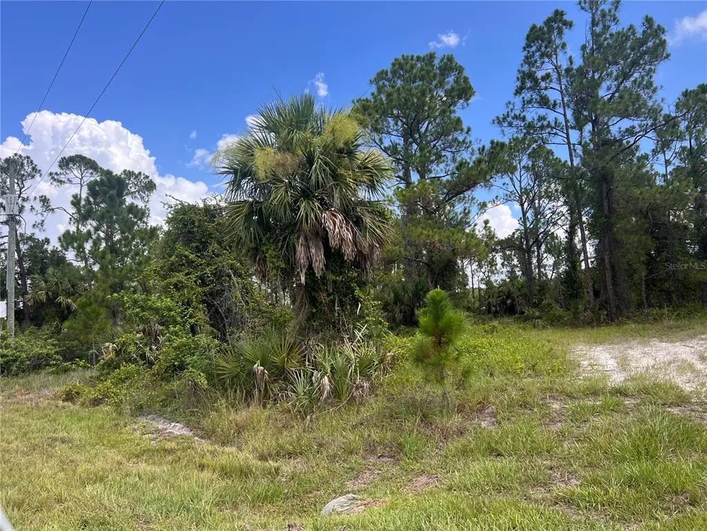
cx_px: 354
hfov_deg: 67.3
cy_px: 266
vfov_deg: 53.1
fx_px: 531
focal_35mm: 26
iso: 50
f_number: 1.5
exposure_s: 1/2123
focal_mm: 5.7
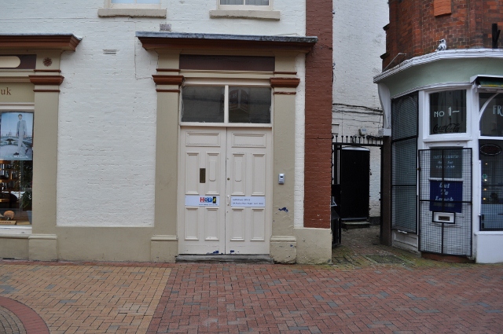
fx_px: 419
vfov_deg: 43.5
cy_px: 167
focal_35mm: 30
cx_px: 252
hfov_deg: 62.0
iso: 220
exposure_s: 1/125
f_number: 5.6
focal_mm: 20
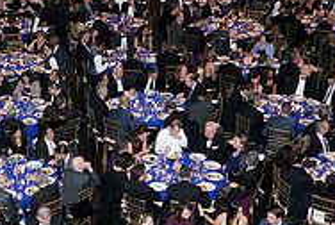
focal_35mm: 74
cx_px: -4
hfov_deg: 25.9
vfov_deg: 17.8
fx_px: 690
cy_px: 247
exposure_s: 1/125
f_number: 3.5
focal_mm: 24
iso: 6400
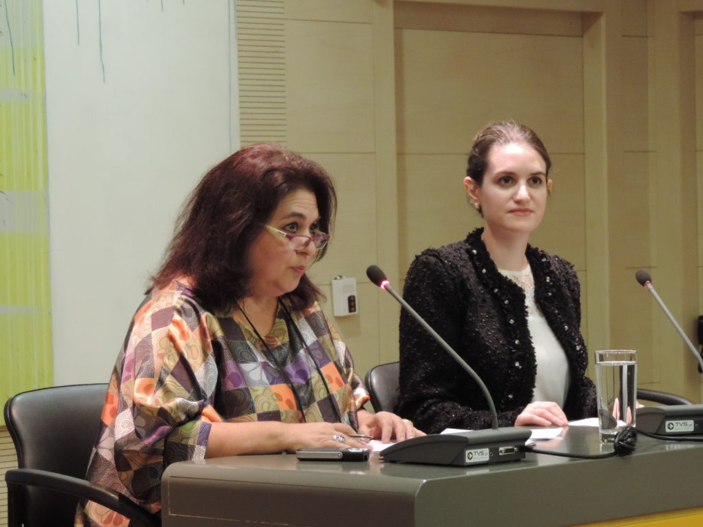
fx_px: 2965
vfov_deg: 10.2
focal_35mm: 146
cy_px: 264
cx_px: 352
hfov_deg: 13.5
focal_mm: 25.8
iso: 800
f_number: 4.4
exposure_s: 1/20
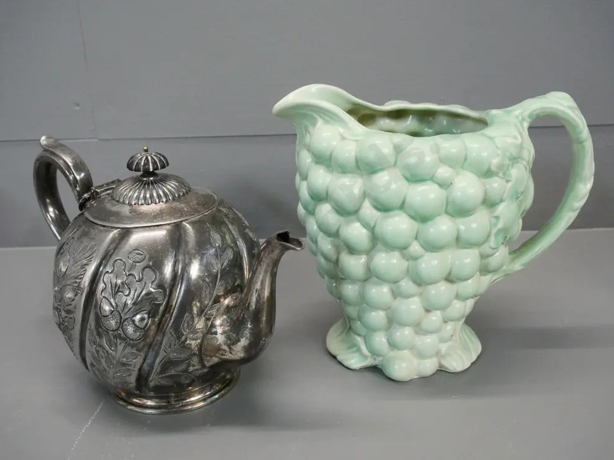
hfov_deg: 50.1
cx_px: 308
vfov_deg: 38.7
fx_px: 656
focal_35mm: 37
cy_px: 229
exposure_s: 1/80
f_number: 6.3
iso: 3200
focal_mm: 18
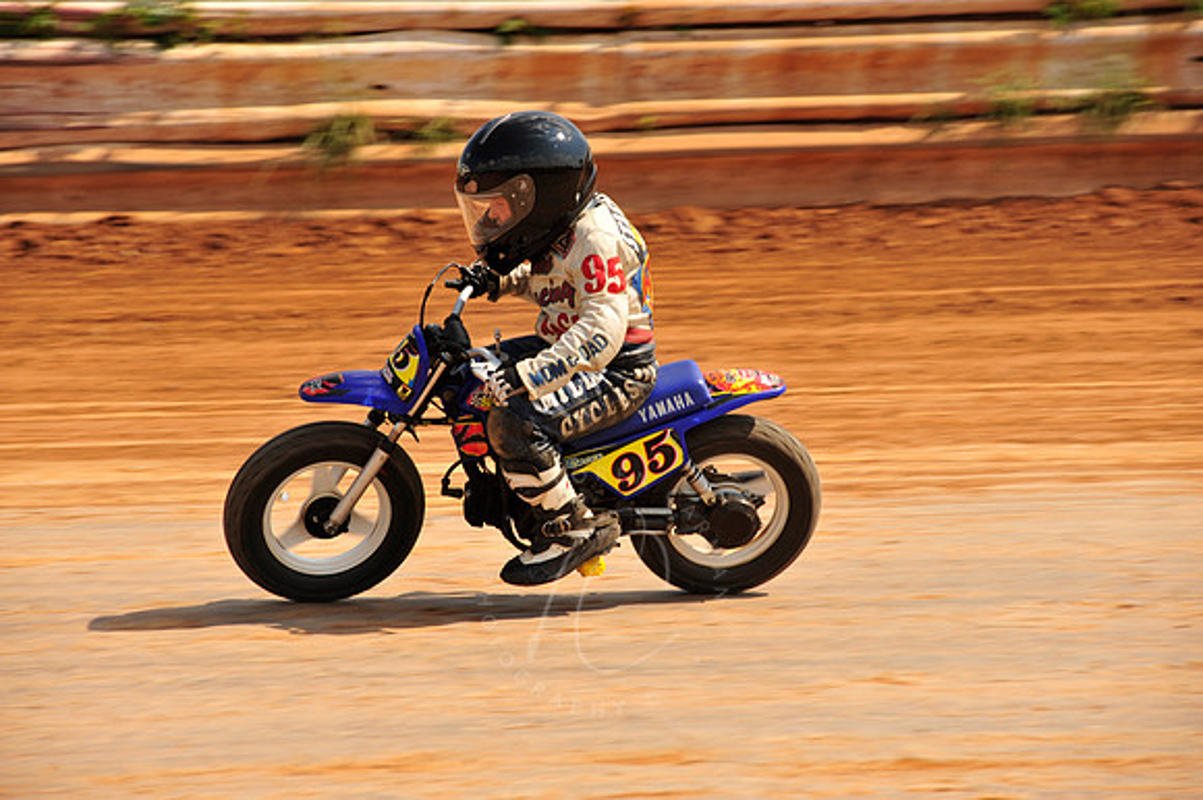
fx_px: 6679
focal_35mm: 200
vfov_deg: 6.9
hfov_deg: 10.3
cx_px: 602
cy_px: 400
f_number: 9
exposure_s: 1/400
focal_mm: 200
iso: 200
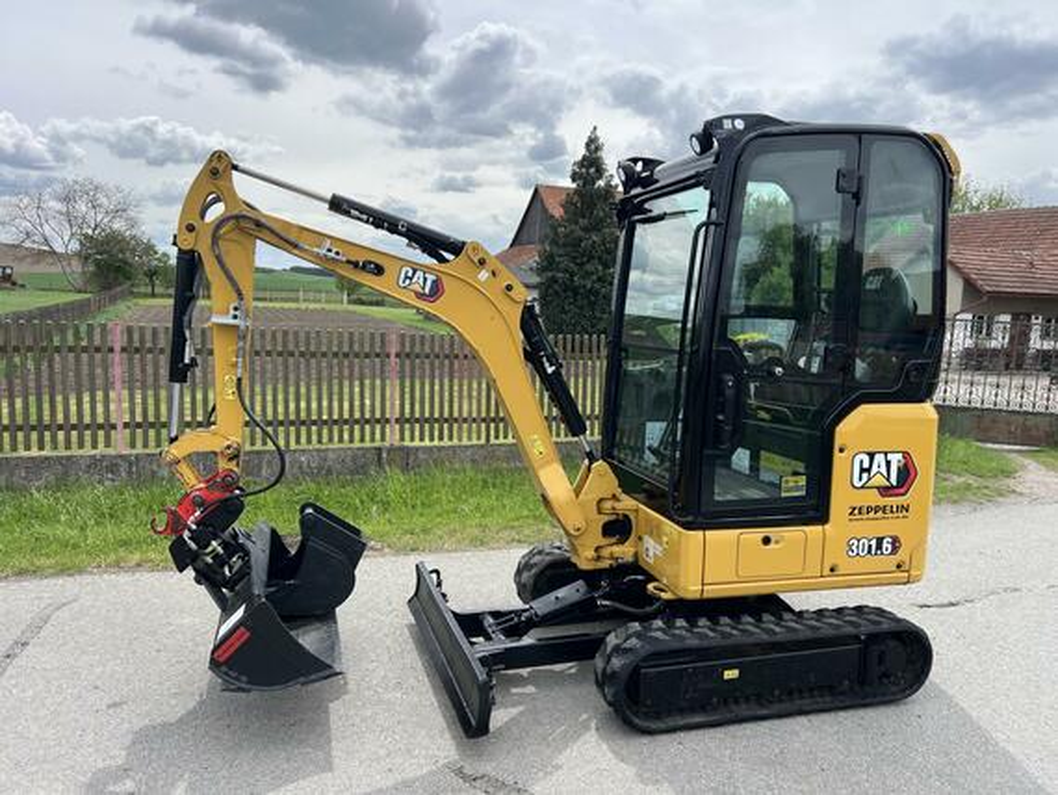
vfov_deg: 53.1
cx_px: 529
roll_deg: -2.6
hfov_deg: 67.3
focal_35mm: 26
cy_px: 398
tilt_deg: -7.2
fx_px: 795
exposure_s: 1/2841
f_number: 1.5
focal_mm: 5.7
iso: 50
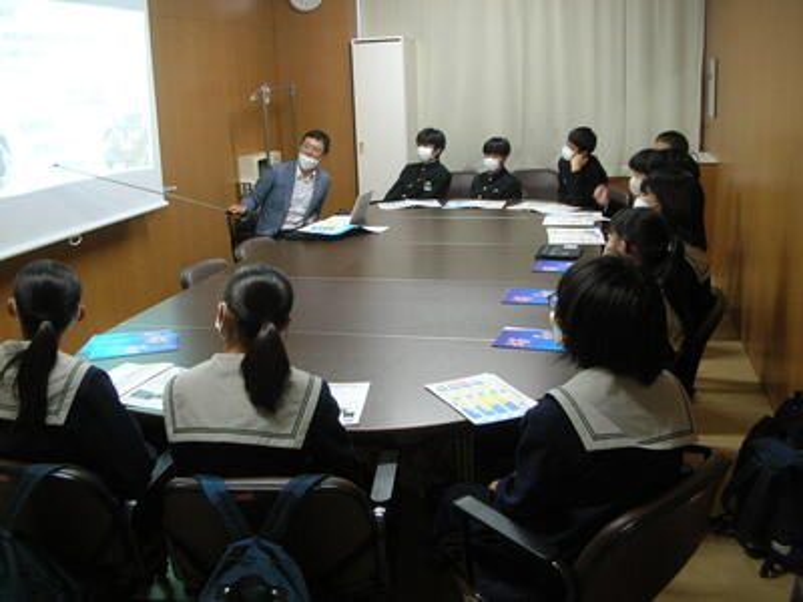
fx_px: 812
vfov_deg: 40.7
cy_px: 301
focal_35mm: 35
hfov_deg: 52.6
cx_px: 402
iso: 50
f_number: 2.8
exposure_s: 1/10.3
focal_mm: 5.8
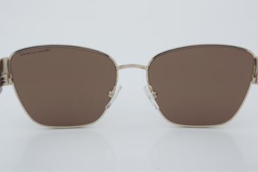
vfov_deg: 17.5
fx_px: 559
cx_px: 132
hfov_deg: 26.0
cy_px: 83
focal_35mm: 78
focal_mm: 50
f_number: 32
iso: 100
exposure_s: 1/4
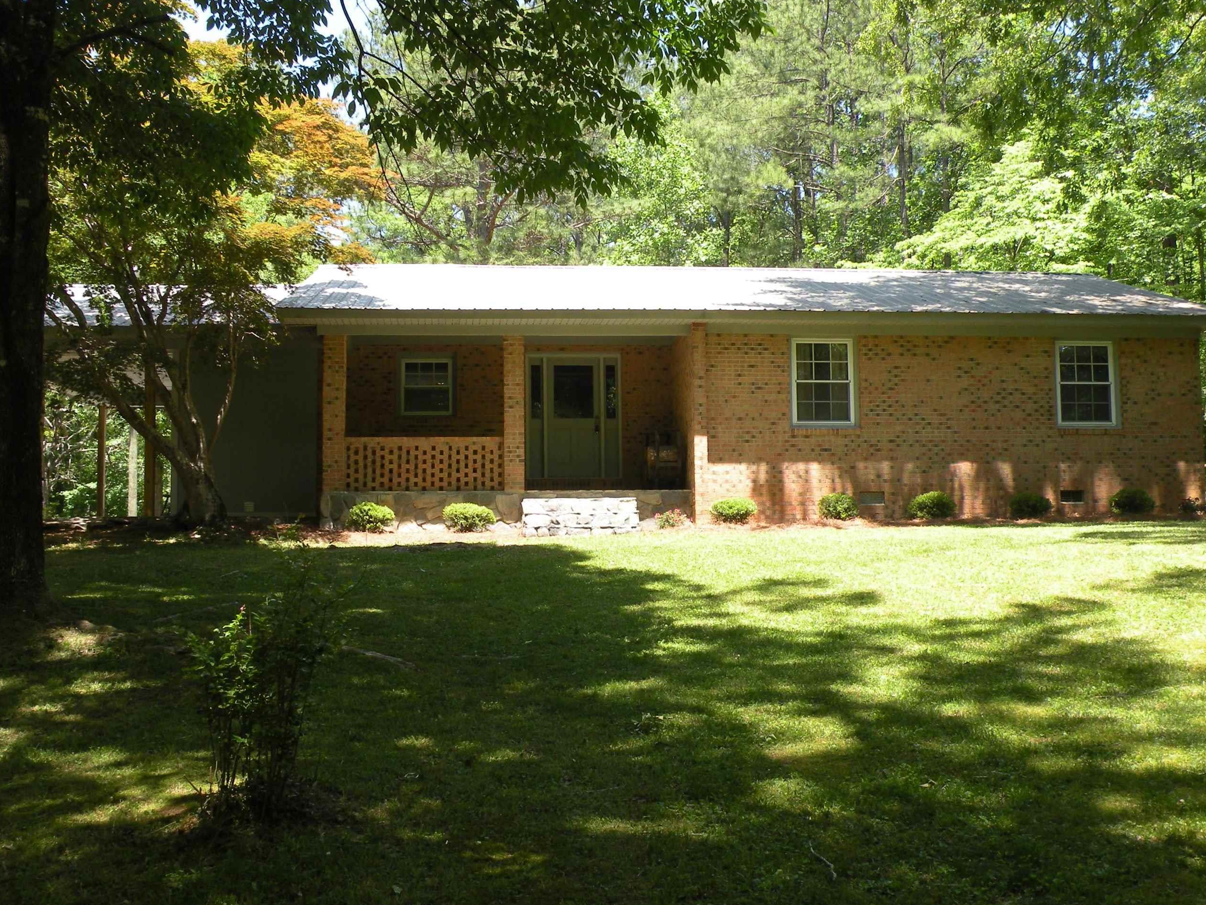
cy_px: 462
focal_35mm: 40
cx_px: 633
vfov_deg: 36.0
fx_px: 1394
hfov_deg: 46.8
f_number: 5
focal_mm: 5.8
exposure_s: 1/81.8
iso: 64
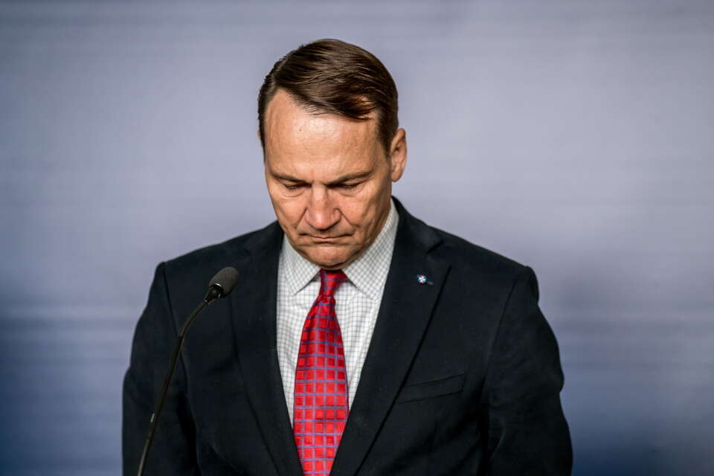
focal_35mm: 173
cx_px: 357
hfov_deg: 11.9
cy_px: 238
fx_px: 3431
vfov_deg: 7.9
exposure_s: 1/125
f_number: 2.8
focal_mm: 173
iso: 2000
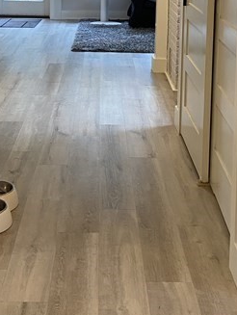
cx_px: 104
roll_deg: -1.6
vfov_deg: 29.7
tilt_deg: -6.0
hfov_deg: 24.1
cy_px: 6
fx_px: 556
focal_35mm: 61
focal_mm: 4.25
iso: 200
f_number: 1.8
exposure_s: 1/60
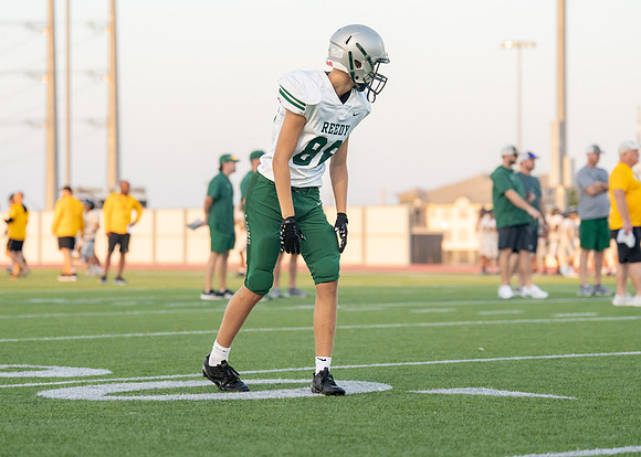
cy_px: 196
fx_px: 2530
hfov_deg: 14.4
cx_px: 314
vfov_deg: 10.3
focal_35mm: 139
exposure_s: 1/2500
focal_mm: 102
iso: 1600
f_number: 2.8
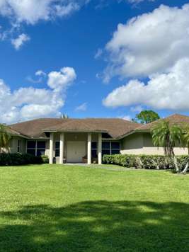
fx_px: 255
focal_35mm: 35
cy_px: 126
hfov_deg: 40.7
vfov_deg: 52.6
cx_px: 90
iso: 32
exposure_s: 1/3497
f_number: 1.8
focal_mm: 4.25
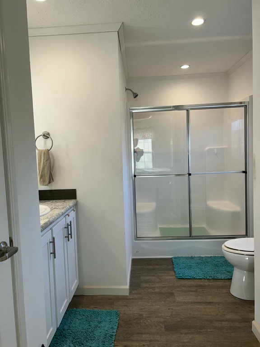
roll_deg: +2.3
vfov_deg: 67.3
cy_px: 174
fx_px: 260
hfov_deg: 53.1
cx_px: 130
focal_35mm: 26
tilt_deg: -3.5
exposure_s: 1/120
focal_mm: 5.7
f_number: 1.5
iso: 50
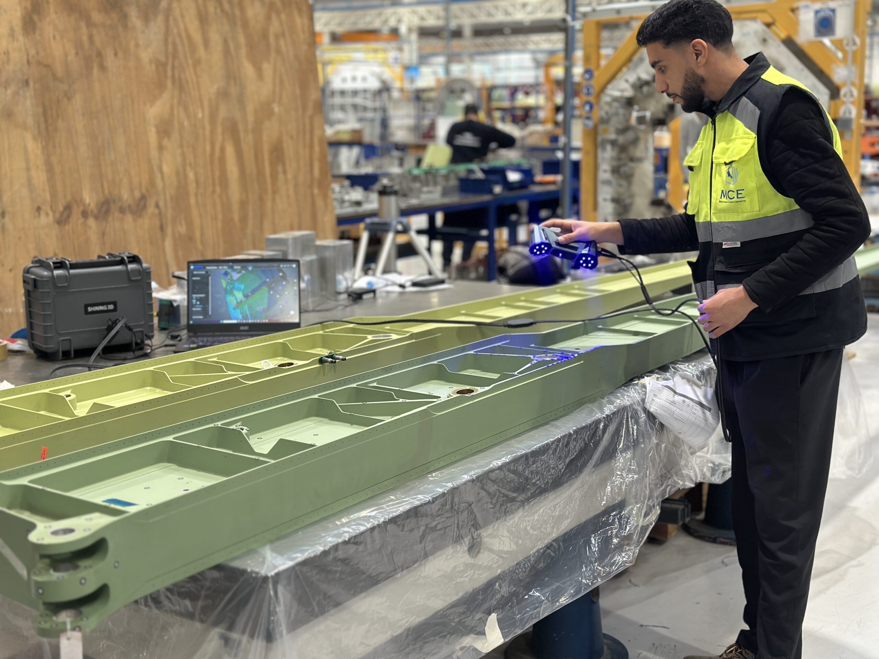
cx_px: 440
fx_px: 1219
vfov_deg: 30.3
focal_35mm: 48
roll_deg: +0.6
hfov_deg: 39.7
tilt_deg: -10.4
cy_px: 330
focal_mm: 6.86
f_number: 1.78
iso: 125
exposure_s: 1/143
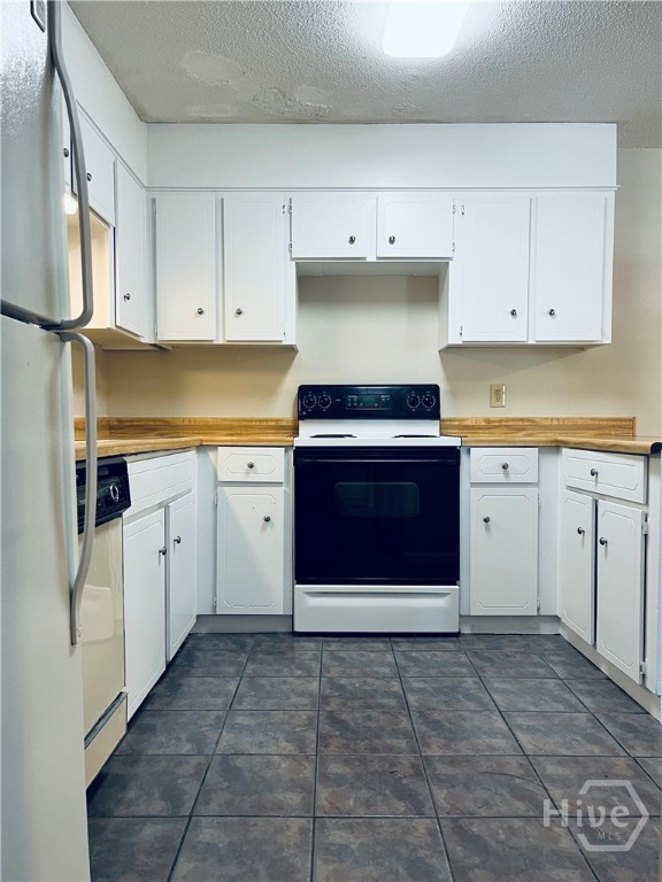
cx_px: 331
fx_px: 663
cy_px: 441
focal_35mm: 26
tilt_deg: -2.8
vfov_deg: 67.3
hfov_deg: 53.1
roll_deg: +0.0
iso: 125
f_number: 1.6
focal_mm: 5.1
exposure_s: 1/60
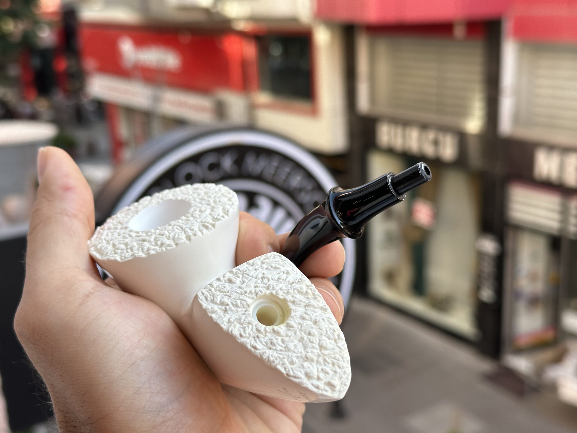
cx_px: 288
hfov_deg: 39.7
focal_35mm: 48
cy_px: 216
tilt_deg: -15.6
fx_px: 800
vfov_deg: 30.3
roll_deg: +2.5
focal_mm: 6.86
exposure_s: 1/482
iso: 64
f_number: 1.78
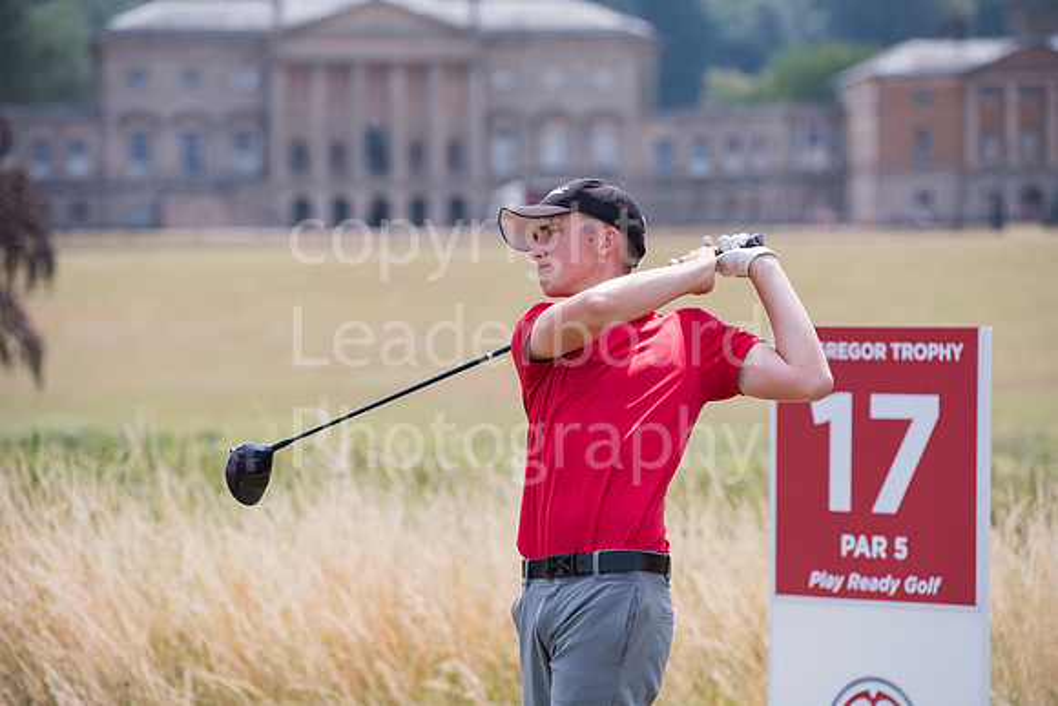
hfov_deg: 10.3
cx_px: 529
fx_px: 5879
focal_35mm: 200
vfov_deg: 6.9
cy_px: 353
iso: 400
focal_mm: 200
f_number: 5.6
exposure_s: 1/1600
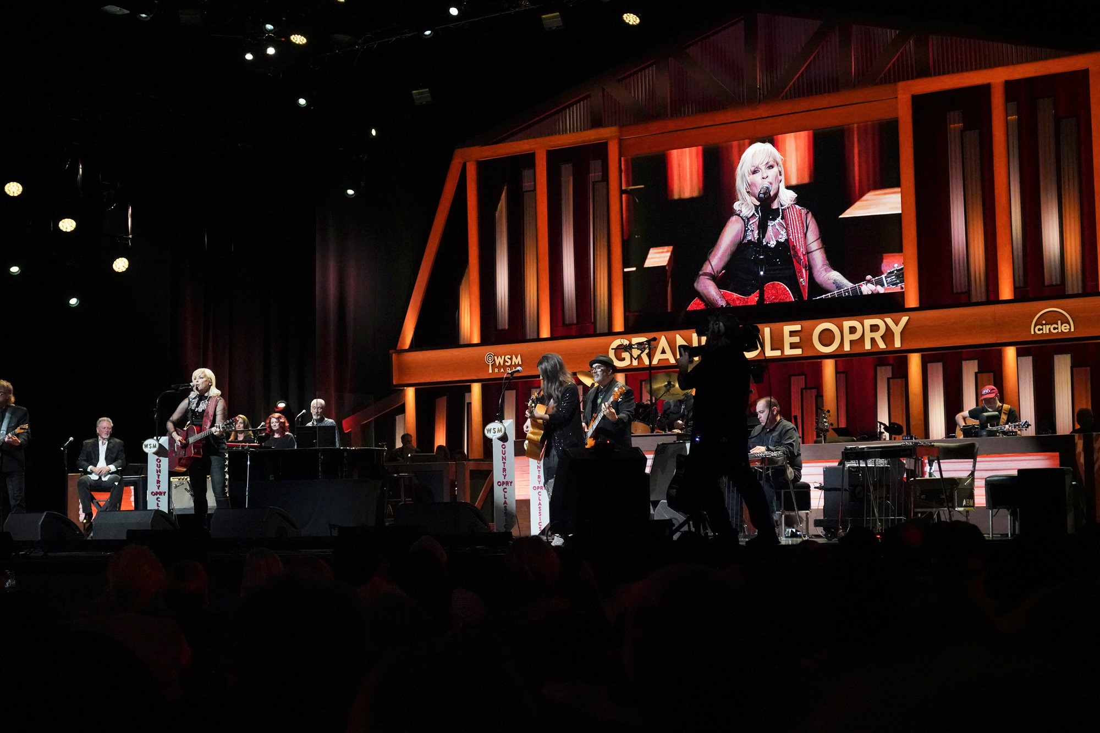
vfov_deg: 22.6
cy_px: 366
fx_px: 1833
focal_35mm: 60
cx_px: 550
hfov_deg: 33.4
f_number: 5.6
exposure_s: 1/100
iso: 12800
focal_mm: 60
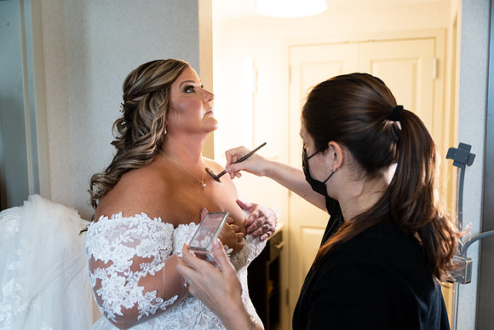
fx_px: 494
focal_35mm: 36
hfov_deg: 53.1
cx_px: 247
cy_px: 165
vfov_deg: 36.9
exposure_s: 1/640
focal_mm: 36
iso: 2000
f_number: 2.8
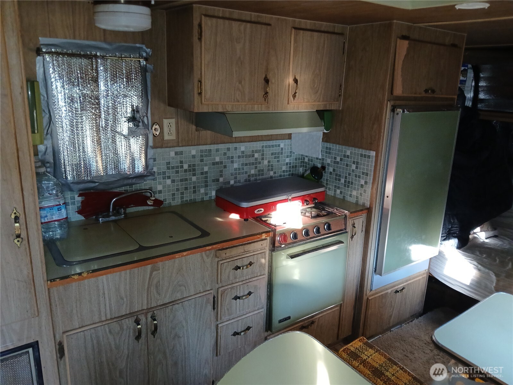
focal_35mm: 26
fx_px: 385
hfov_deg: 67.3
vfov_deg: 53.1
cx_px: 256
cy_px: 192
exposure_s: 1/50
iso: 200
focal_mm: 3.98
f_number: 1.8
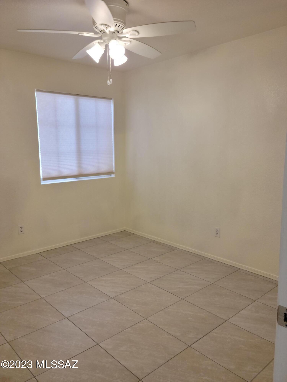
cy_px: 191
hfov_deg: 49.7
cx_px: 144
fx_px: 310
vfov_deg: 63.4
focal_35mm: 28
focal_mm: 5.9
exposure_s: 1/60
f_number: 2
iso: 125
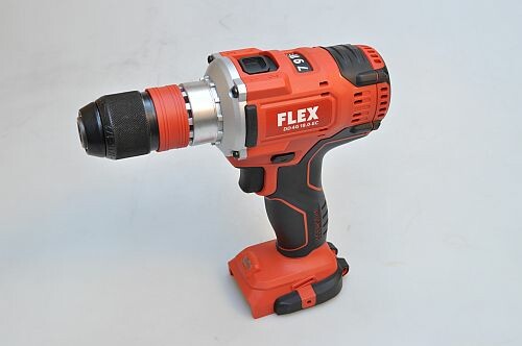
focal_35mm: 51
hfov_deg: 38.9
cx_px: 261
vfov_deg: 26.4
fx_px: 739
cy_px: 173
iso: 200
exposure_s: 1/6
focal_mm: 34
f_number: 9
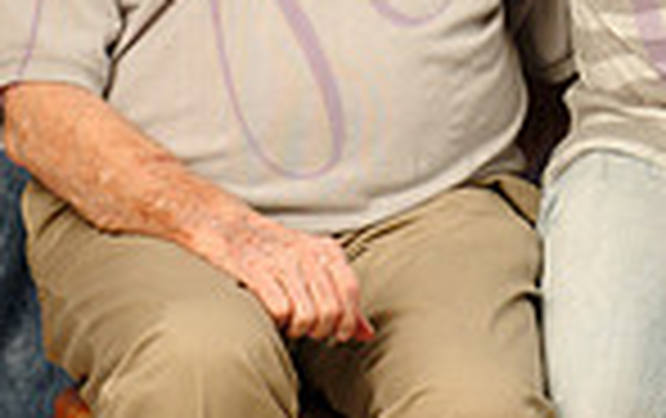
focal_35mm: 367
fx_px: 6663
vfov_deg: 3.6
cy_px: -414
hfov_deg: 5.7
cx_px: 529
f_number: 9.5
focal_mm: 79
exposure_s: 1/125
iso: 400
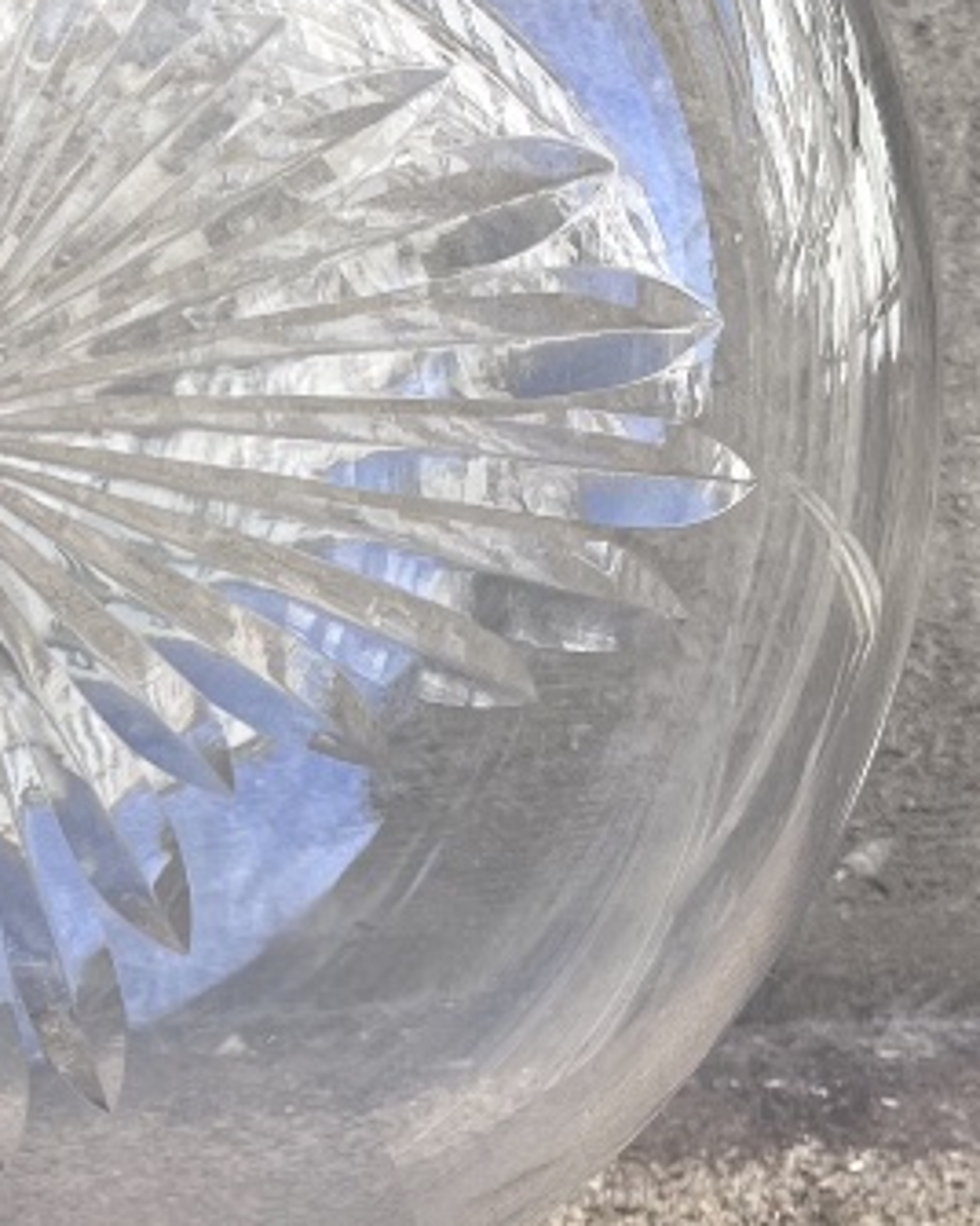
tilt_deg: -2.6
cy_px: 1043
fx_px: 3299
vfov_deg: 20.7
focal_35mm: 91
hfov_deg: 16.3
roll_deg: +1.9
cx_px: -176
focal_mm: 5.1
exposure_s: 1/534
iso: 50
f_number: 1.6
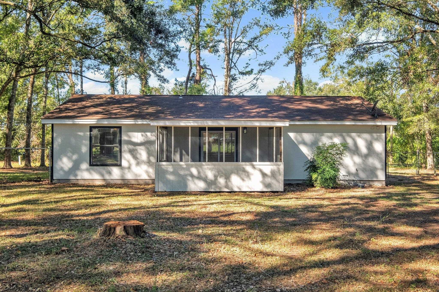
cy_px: 146
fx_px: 402
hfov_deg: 57.2
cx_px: 220
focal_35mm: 33
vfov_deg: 40.0
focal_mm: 21.9
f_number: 8
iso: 250
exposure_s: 1/125
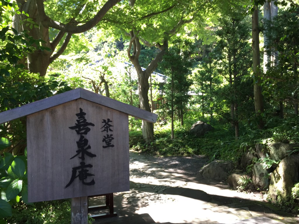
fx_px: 250
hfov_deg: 61.7
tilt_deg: -0.1
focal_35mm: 29
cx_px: 150
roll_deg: +0.3
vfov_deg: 48.2
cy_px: 112
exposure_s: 1/120
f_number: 2.2
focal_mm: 4.15
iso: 50
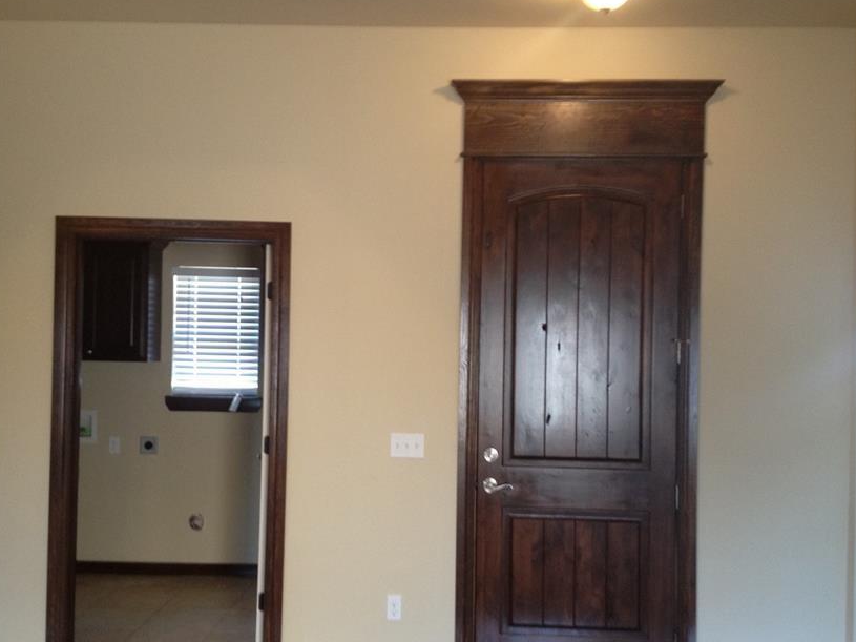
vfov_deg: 32.9
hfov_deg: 42.9
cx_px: 412
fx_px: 1088
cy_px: 339
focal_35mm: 44
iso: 125
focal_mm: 4.28
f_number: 2.4
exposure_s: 1/20
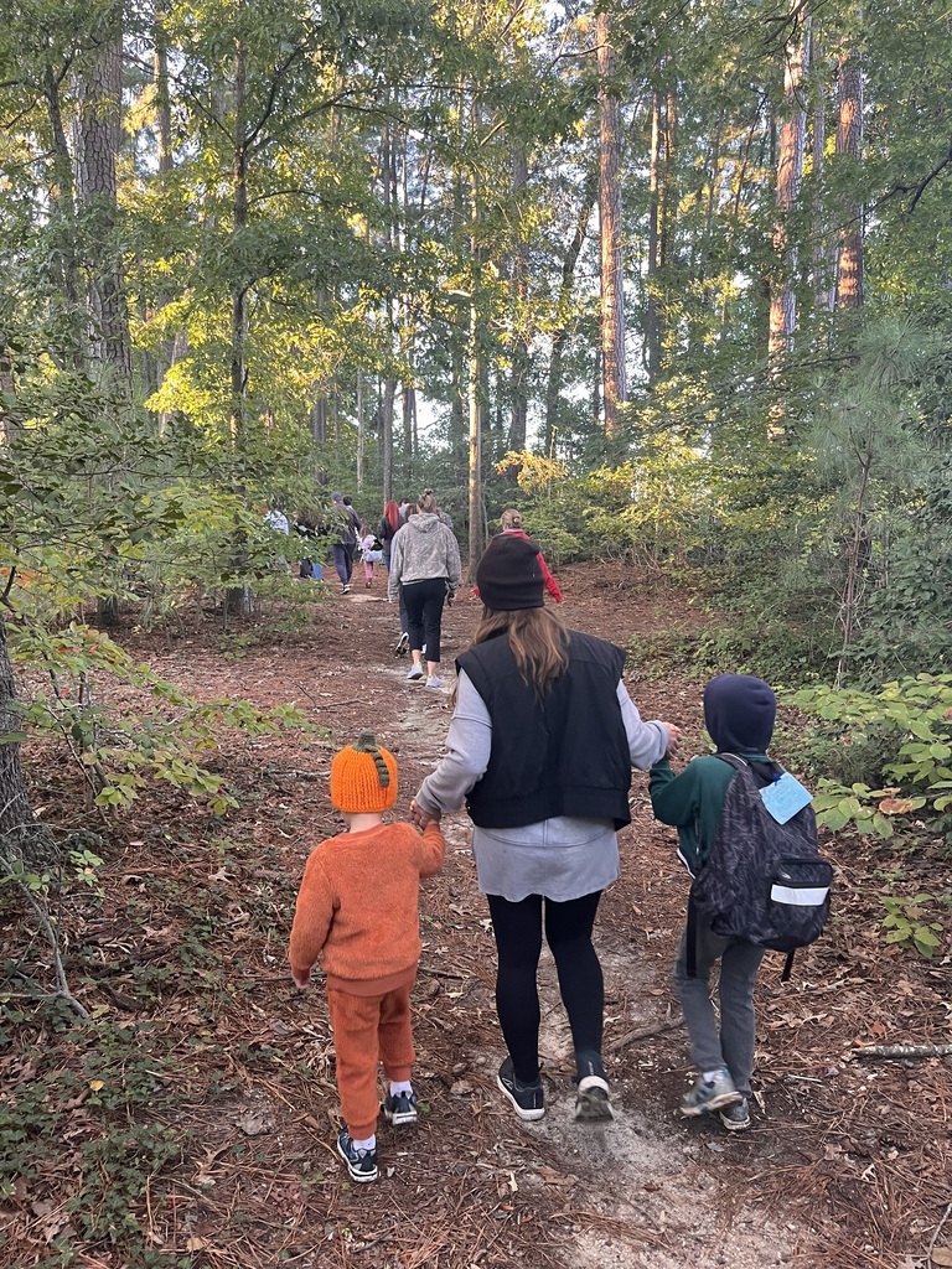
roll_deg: -1.0
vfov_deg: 67.3
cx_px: 476
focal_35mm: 26
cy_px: 634
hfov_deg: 53.1
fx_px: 953
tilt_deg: -6.7
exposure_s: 1/60
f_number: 1.6
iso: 160
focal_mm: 5.1
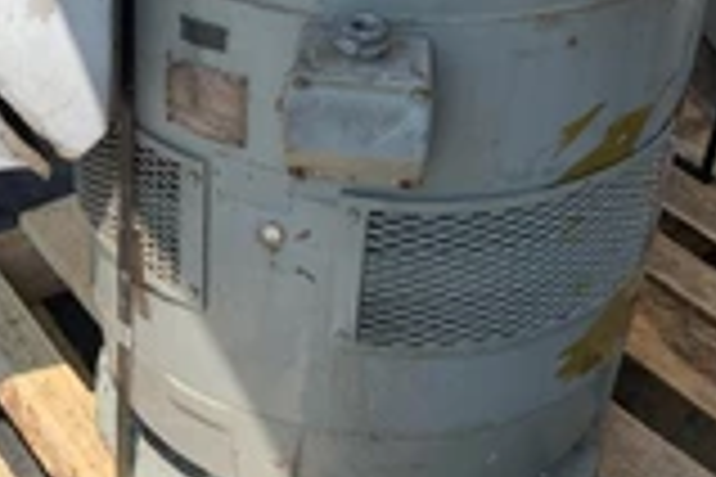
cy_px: 94
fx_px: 1352
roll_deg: +1.5
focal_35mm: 68
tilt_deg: -29.5
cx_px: 122
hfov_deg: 28.9
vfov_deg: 19.8
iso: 25
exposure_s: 1/1447
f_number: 1.8
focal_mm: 4.25
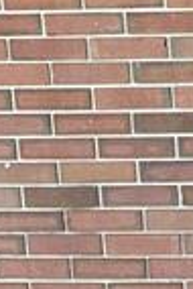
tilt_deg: -11.2
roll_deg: +1.6
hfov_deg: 9.1
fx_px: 1083
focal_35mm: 135
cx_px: 475
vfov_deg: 14.9
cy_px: -10
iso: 64
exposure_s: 1/197
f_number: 1.78
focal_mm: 6.76
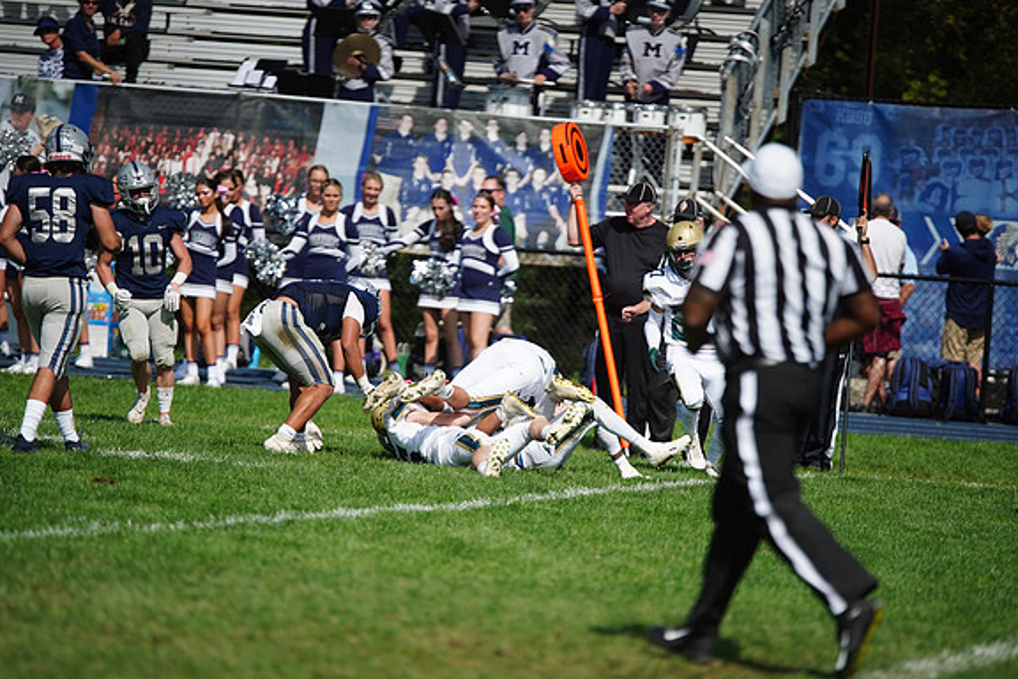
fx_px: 8539
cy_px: 339
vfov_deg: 4.6
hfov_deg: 6.8
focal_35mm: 302
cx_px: 507
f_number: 2.8
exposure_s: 1/8000
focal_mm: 300
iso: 400
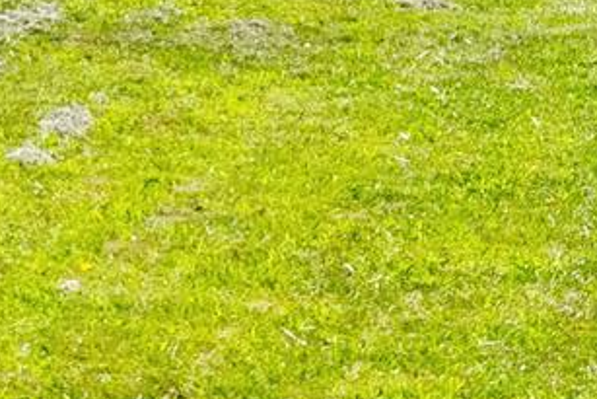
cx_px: 175
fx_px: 3318
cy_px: -454
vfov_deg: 6.6
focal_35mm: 200
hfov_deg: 10.3
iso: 400
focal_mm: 20
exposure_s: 1/5000
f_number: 8
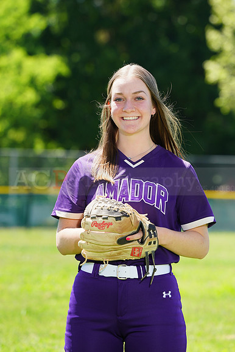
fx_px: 2882
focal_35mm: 294
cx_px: 118
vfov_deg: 7.0
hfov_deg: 4.7
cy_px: 176
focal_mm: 294
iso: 200
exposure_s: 1/200
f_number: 9
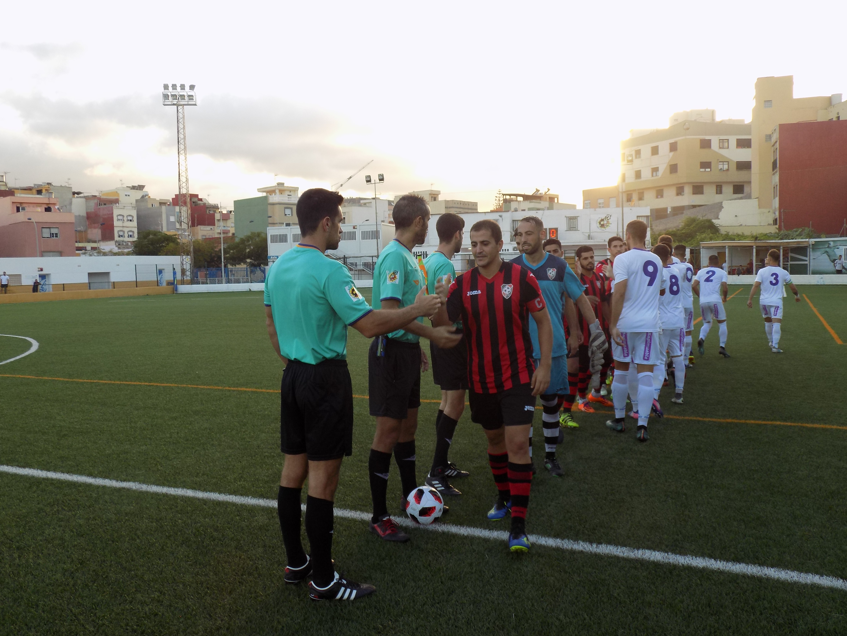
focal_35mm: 30
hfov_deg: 60.0
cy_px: 318
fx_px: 734
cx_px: 424
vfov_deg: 46.8
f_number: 3.3
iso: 80
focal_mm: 5.3
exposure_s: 1/160
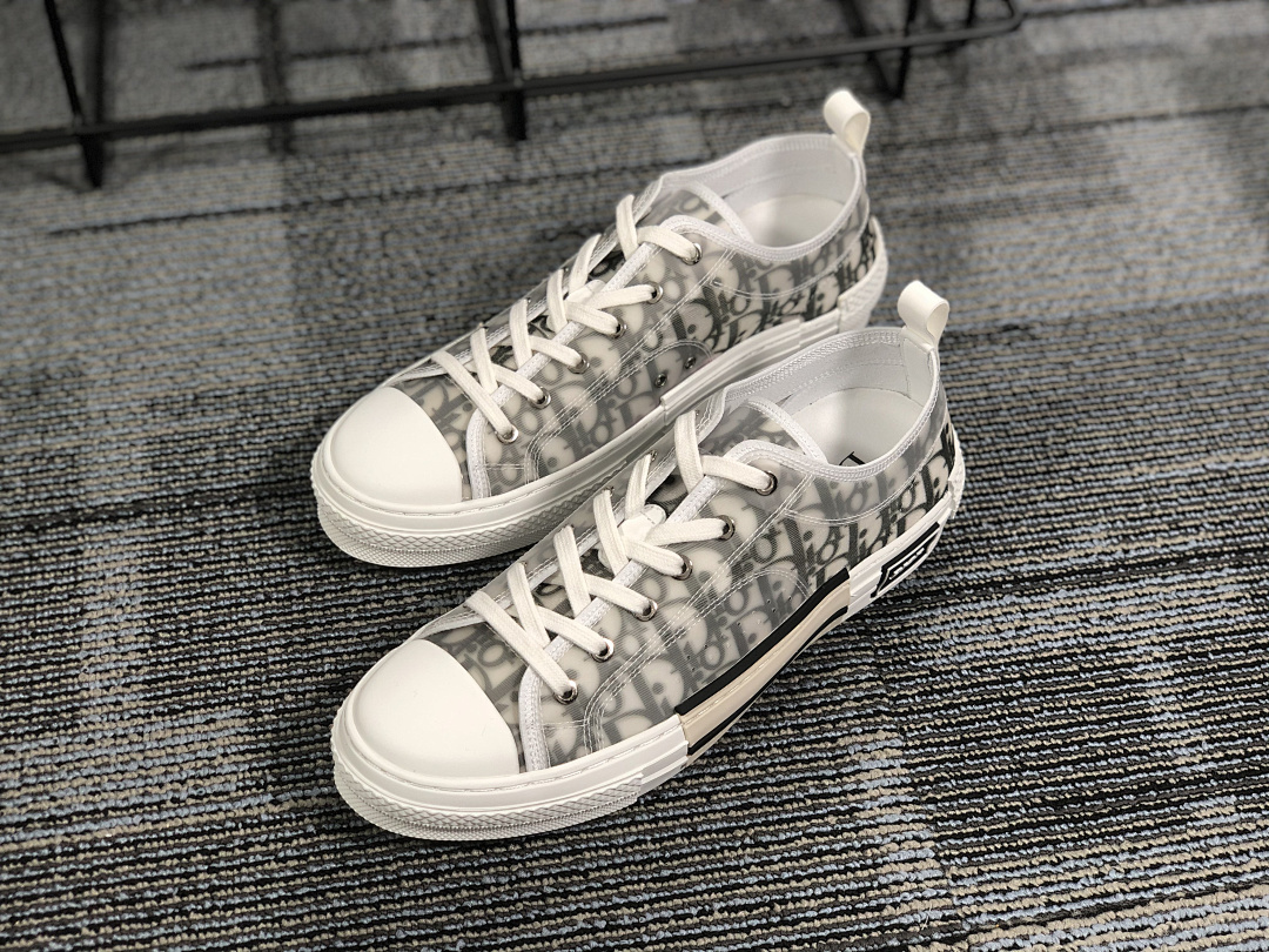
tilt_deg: -48.2
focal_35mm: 52
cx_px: 634
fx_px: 1906
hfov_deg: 36.8
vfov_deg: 28.0
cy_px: 476
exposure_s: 1/60
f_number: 2.4
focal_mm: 6
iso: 25
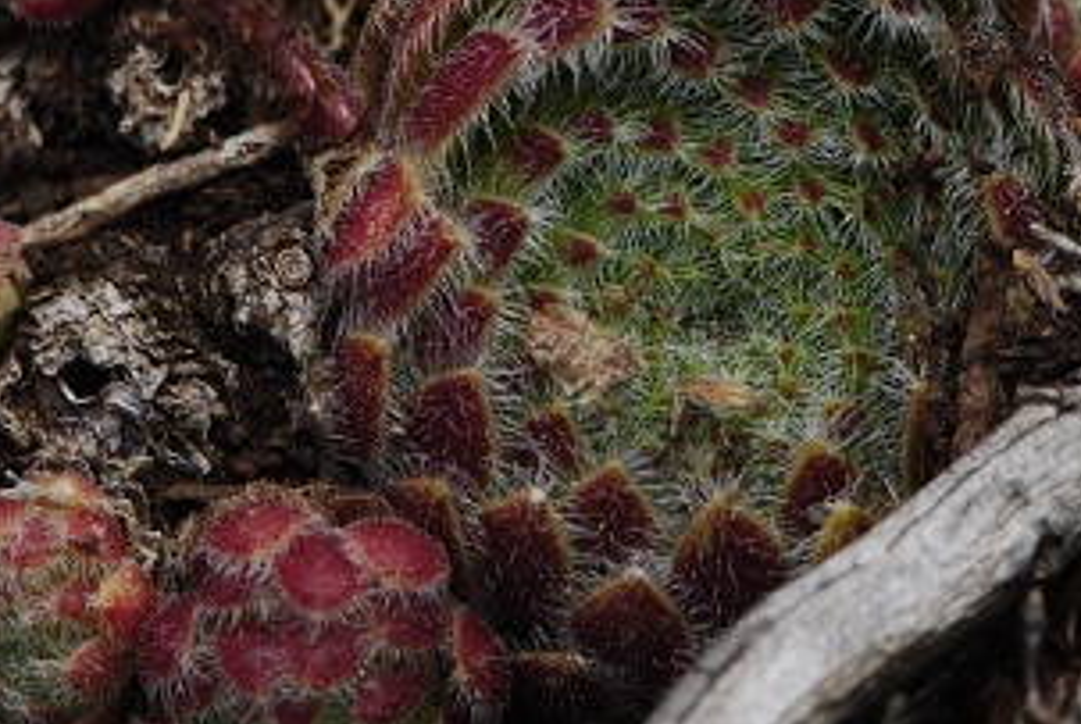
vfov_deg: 4.1
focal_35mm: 336
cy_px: 36
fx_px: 10114
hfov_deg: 6.1
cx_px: 710
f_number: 11
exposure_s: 1/80
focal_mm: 85
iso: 100
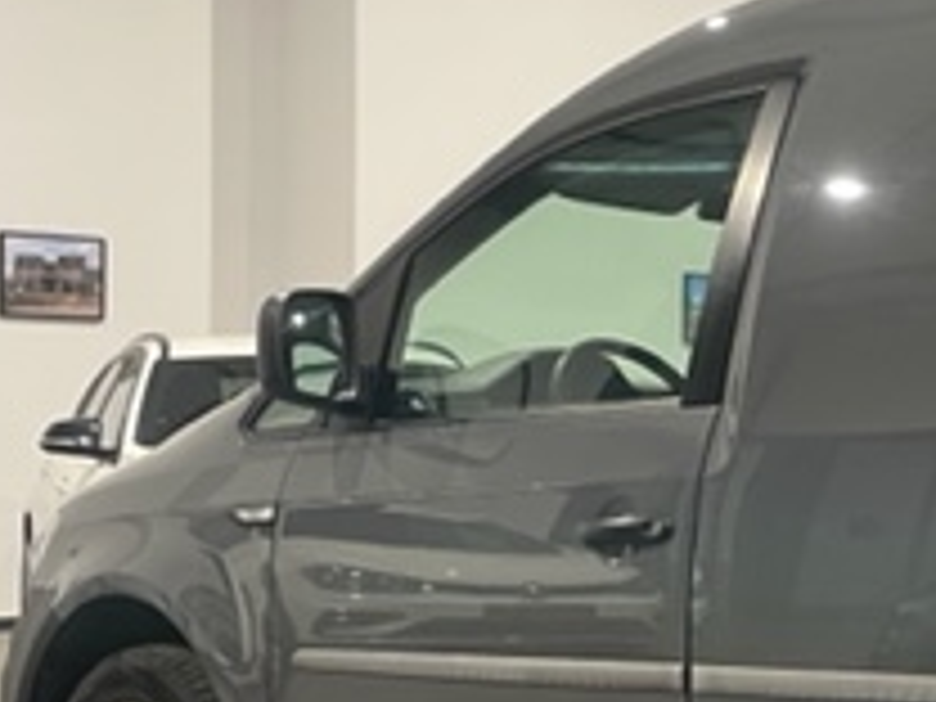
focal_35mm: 80
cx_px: 1089
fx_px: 2163
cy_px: 400
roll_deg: -0.3
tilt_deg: -0.3
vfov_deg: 18.4
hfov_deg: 22.7
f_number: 1.6
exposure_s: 1/50
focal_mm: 4.2
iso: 160
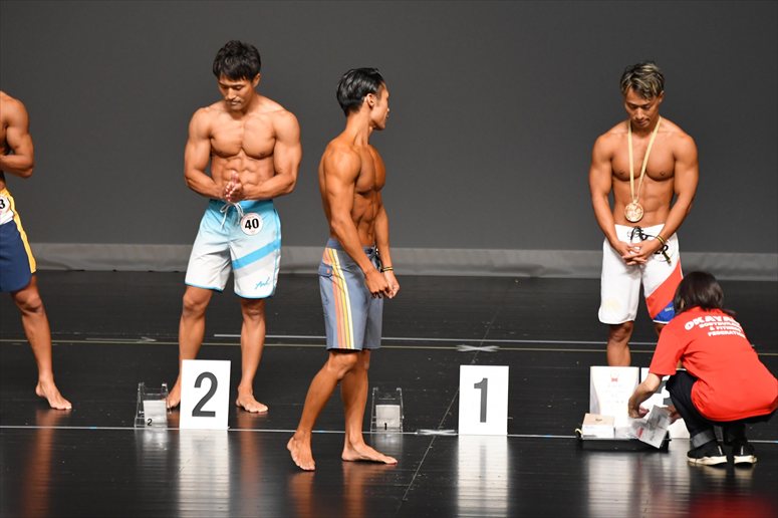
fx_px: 6480
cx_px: 389
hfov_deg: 6.9
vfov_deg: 4.6
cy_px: 259
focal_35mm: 300
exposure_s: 1/400
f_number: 5.6
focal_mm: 200
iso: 2500
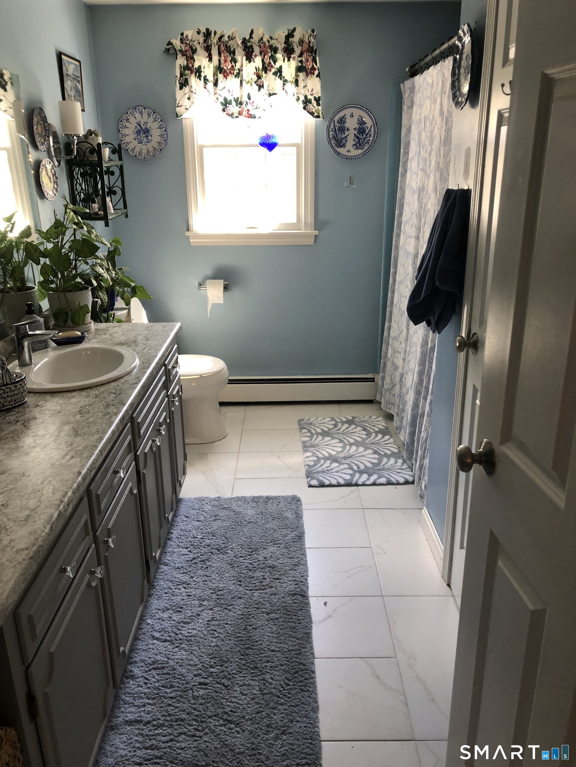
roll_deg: +1.9
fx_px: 621
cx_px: 288
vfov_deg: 63.4
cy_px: 384
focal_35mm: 28
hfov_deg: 49.7
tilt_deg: -20.6
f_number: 1.8
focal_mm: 3.99
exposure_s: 1/24
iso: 40
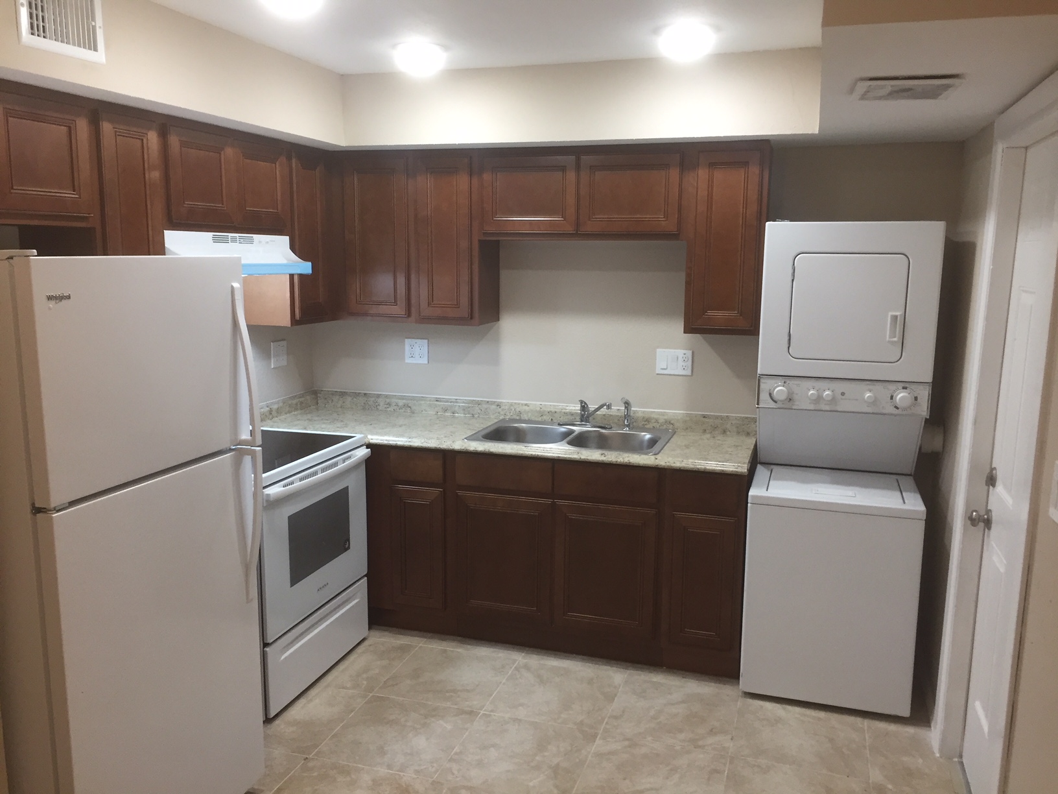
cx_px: 529
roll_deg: -1.5
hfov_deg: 61.7
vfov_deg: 48.2
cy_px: 397
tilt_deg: -9.3
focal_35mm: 29
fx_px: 886
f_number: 2.2
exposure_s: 1/30
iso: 100
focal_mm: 4.15
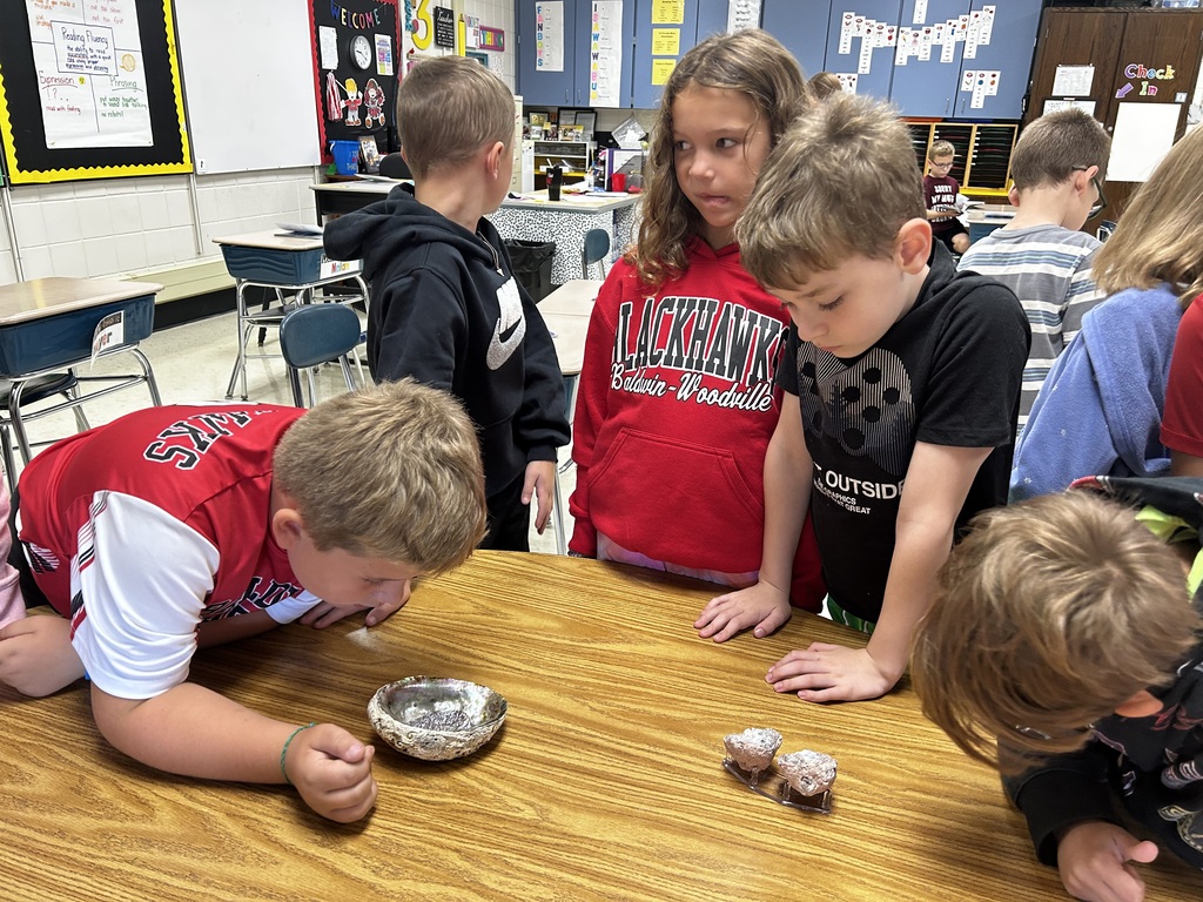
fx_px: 904
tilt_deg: -20.1
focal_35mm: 26
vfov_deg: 53.1
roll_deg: -1.5
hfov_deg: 67.3
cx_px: 602
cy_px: 451
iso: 160
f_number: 1.5
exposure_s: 1/60
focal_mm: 5.7
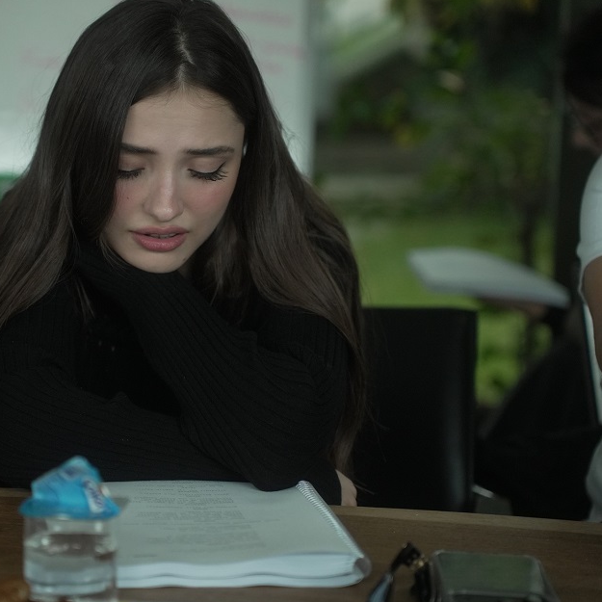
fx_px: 1987
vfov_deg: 17.2
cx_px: 179
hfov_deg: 17.2
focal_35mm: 101
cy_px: 297
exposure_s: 1/160
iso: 3200
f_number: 2.8
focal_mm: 75
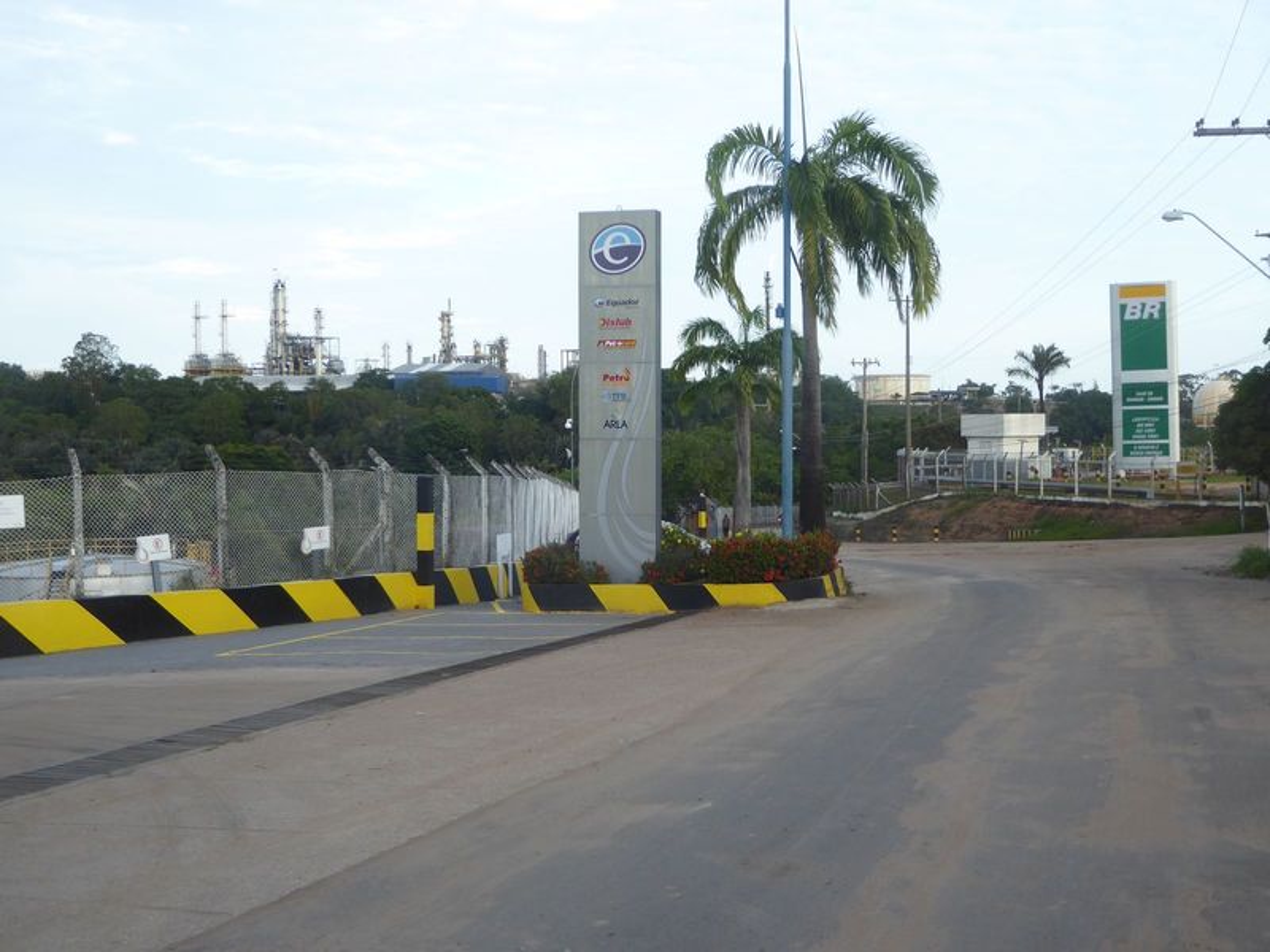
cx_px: 635
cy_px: 476
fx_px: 1798
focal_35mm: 49
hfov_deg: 38.9
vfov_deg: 29.7
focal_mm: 8.4
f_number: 4
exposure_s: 1/160
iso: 80
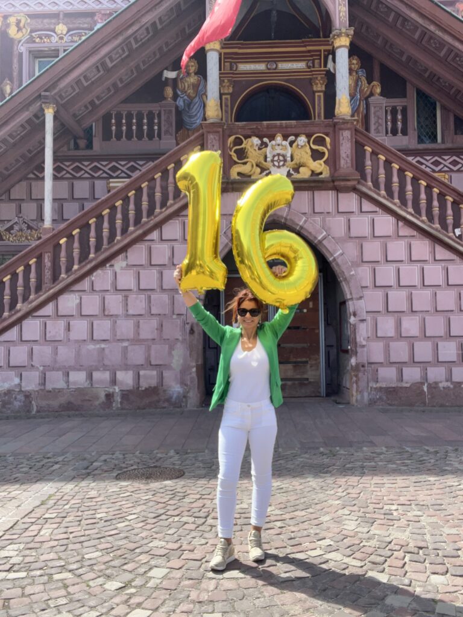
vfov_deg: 60.0
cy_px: 308
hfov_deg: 46.8
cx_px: 232
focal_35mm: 30
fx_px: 535
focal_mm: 2.71
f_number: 2.2
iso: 32
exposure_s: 1/247
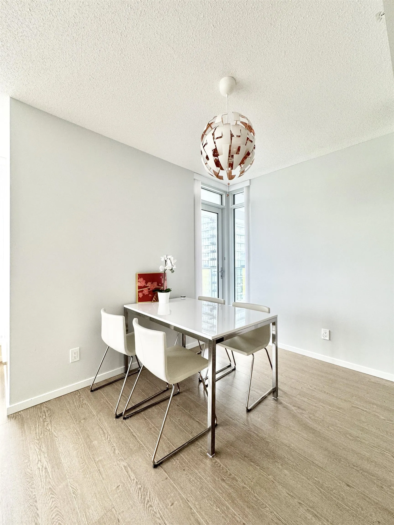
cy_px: 262
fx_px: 212
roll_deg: +0.1
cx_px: 197
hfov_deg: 85.7
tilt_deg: +1.3
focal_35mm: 14
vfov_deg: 102.1
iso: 125
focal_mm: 2.22
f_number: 2.2
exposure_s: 1/99
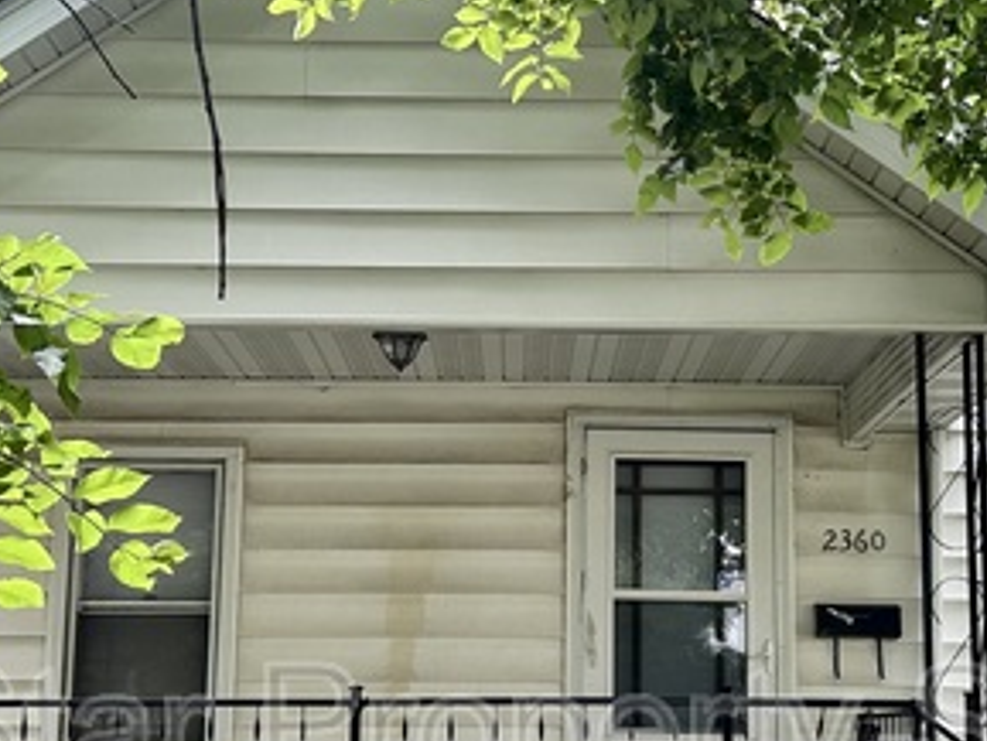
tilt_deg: +10.0
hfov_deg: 27.0
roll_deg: -0.1
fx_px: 2054
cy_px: 403
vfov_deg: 20.5
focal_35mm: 72
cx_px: 567
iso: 50
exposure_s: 1/302
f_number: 1.5
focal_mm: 5.7
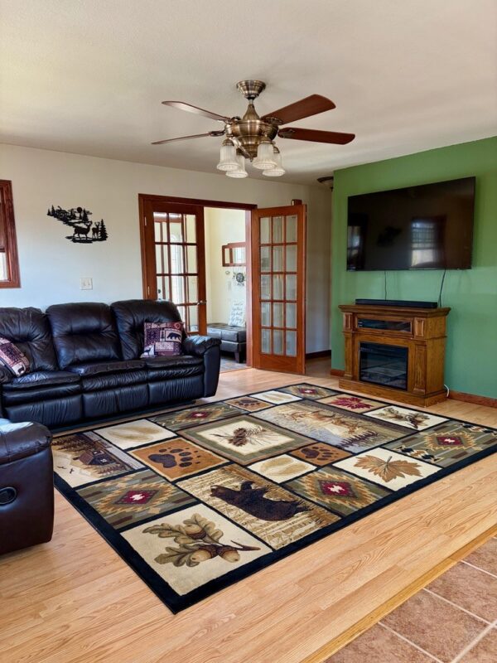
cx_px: 248
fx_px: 498
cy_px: 332
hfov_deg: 53.1
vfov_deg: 67.3
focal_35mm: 26
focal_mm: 5.96
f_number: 1.6
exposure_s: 1/60
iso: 160
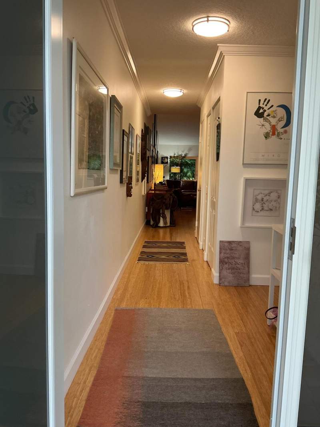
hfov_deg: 48.2
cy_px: 214
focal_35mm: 29
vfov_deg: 61.6
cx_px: 160
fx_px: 357
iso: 100
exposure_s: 1/60
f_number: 1.8
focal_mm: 3
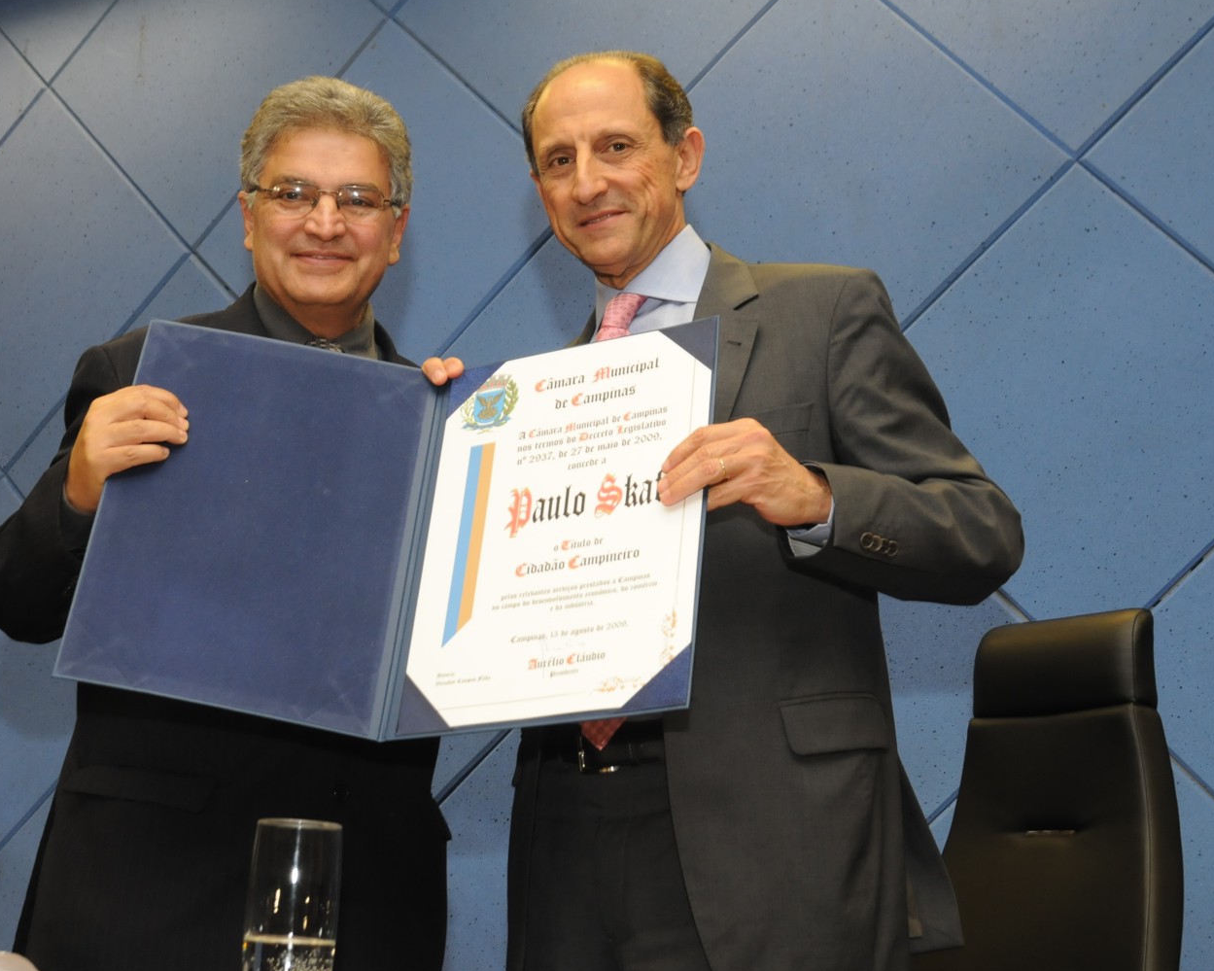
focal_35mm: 54
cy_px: 482
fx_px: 1925
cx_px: 508
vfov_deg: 28.3
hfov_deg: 34.9
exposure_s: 1/60
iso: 800
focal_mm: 31
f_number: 7.1
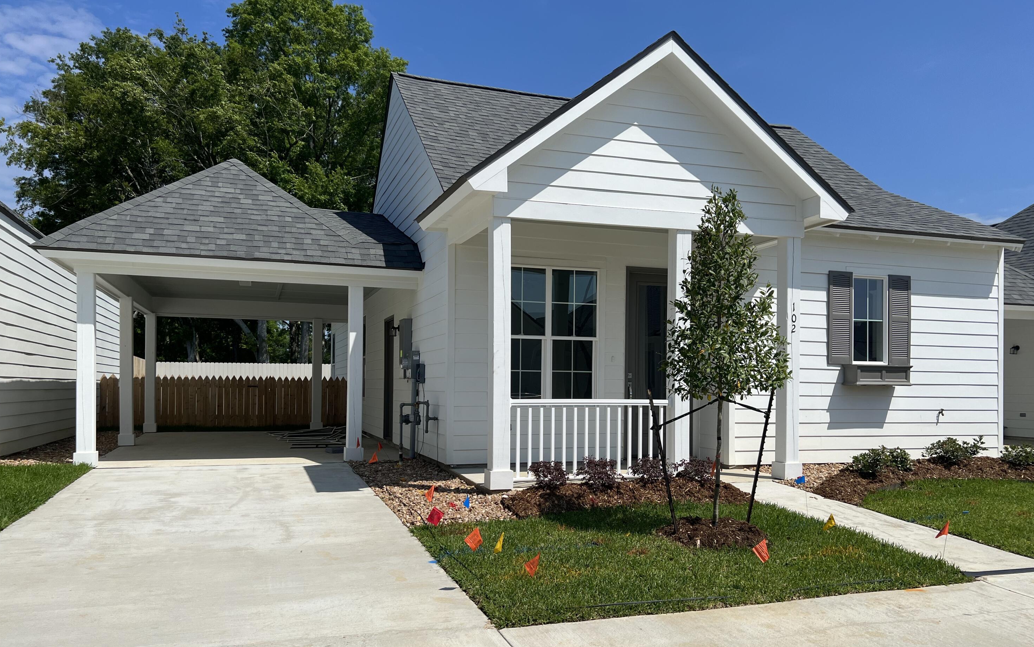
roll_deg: -0.9
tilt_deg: +0.7
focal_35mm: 28
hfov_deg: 66.5
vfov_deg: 44.4
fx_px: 789
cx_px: 521
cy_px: 371
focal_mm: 5.7
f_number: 1.5
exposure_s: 1/8696
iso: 50
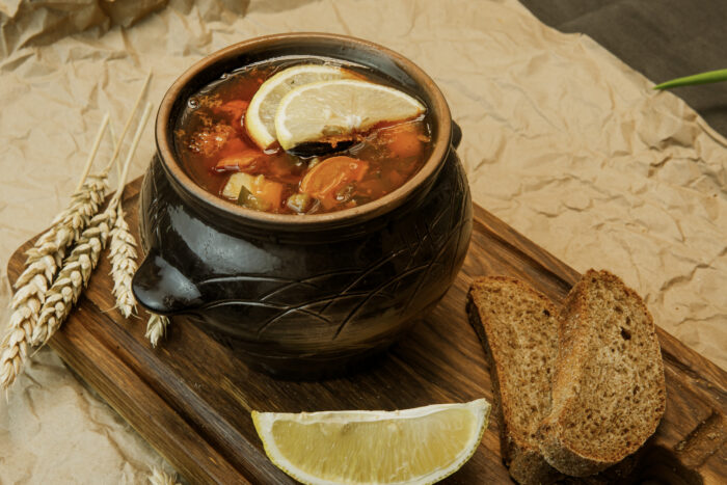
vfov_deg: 29.9
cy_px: 242
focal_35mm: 45
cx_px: 364
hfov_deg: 43.6
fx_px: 909
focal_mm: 30
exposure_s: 1/8
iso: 100
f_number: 11
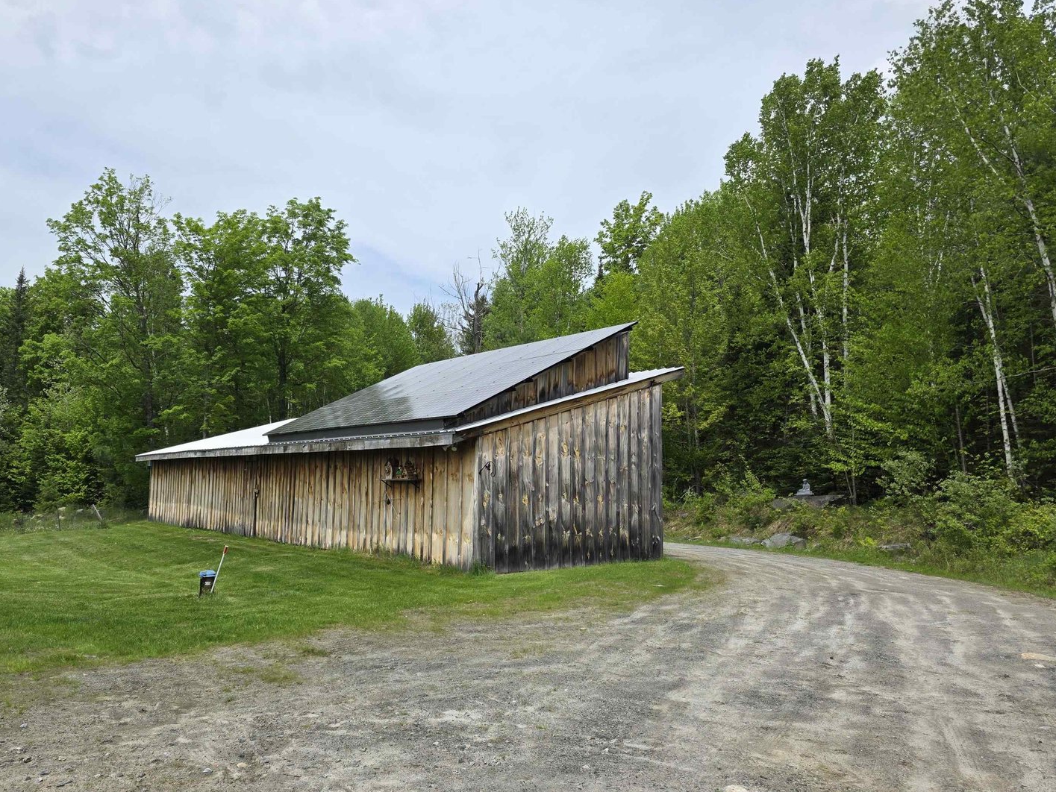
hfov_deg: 67.0
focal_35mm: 26
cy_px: 433
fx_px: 793
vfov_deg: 53.0
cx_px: 463
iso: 80
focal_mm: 6.3
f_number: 1.7
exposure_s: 1/6150
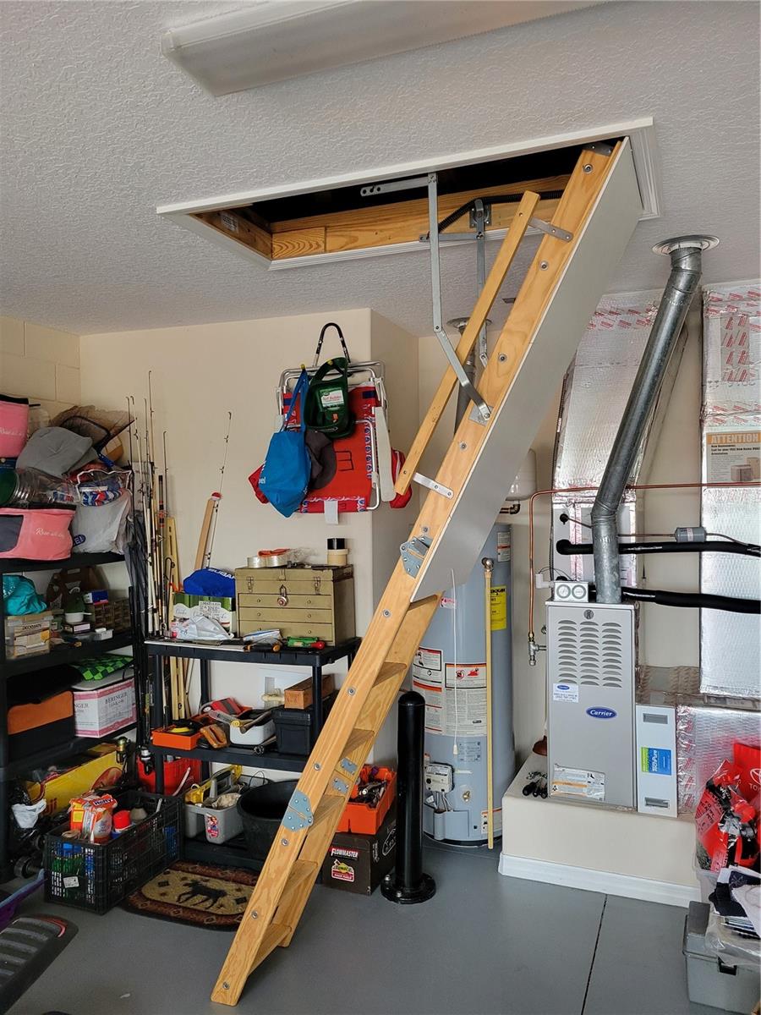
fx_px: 762
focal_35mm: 26
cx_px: 380
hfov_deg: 53.1
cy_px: 508
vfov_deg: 67.3
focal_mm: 5.4
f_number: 1.8
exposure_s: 1/120
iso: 320
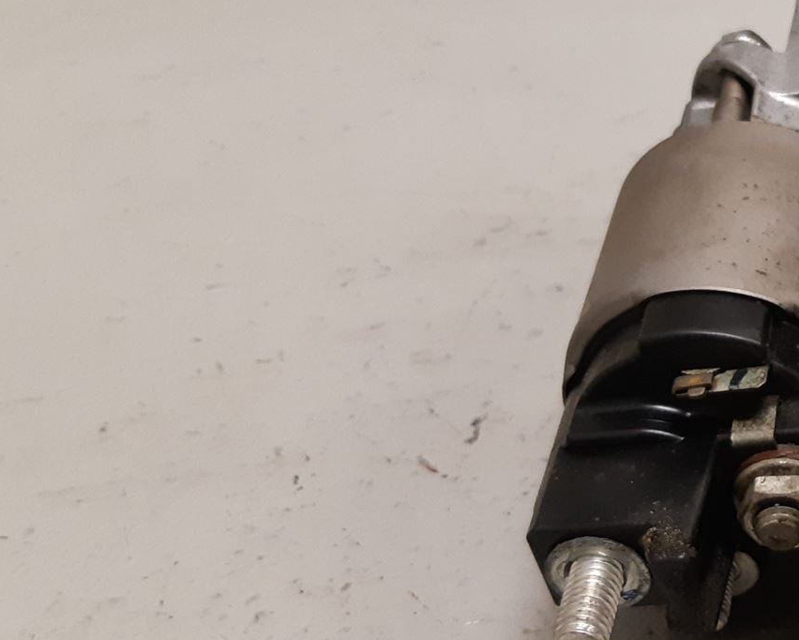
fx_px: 1443
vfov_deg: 25.0
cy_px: 332
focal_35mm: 61
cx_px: 912
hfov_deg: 27.8
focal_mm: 3.93
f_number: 1.7
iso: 250
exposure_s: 1/50
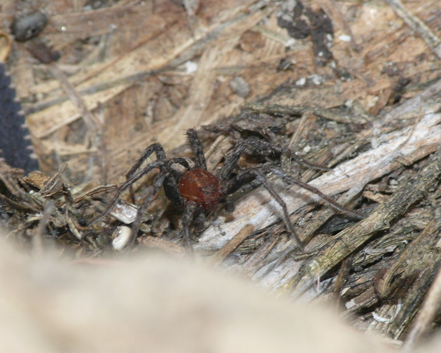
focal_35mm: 290
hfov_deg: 6.7
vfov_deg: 5.3
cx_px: 206
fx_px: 3785
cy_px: 176
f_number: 9
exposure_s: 1/80
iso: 200
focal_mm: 58.5
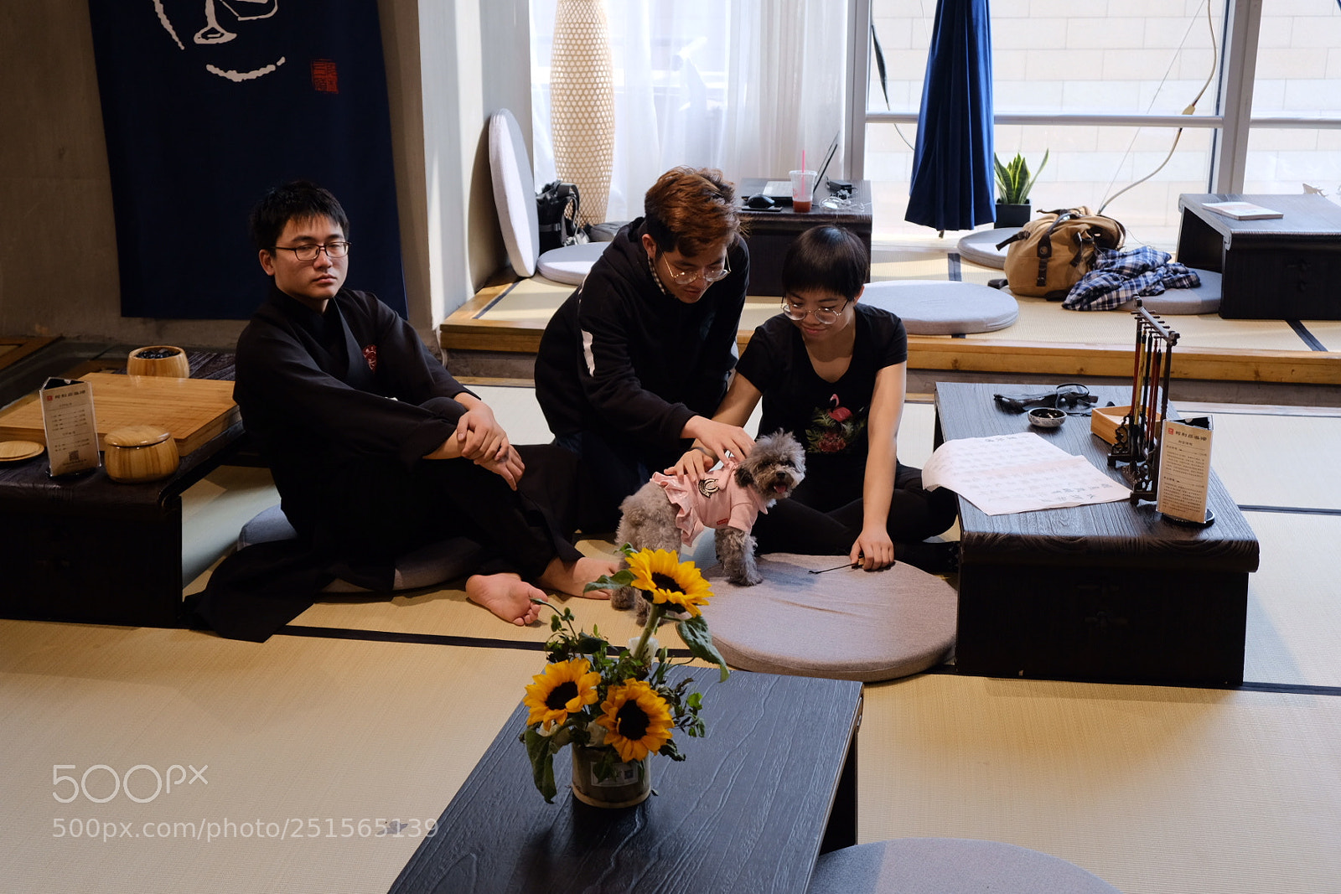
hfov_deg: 45.4
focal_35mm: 43
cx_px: 670
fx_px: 1602
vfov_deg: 31.2
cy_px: 447
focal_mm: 28.9
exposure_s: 1/60
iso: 1000
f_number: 4.5
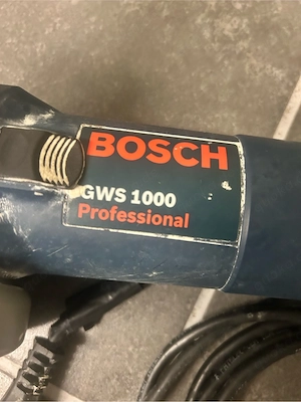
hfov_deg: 53.1
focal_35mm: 26
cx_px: 150
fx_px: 301
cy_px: 201
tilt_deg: -82.7
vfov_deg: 67.3
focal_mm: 5.7
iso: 500
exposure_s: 1/25
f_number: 1.5
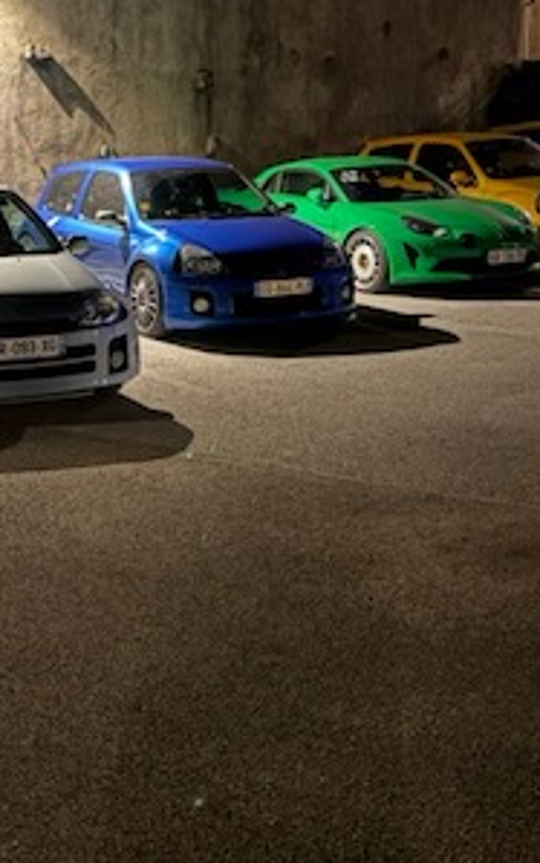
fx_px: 1389
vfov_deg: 34.5
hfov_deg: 21.6
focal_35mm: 59
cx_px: 69
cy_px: 364
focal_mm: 5.96
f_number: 1.6
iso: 1250
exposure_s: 1/9
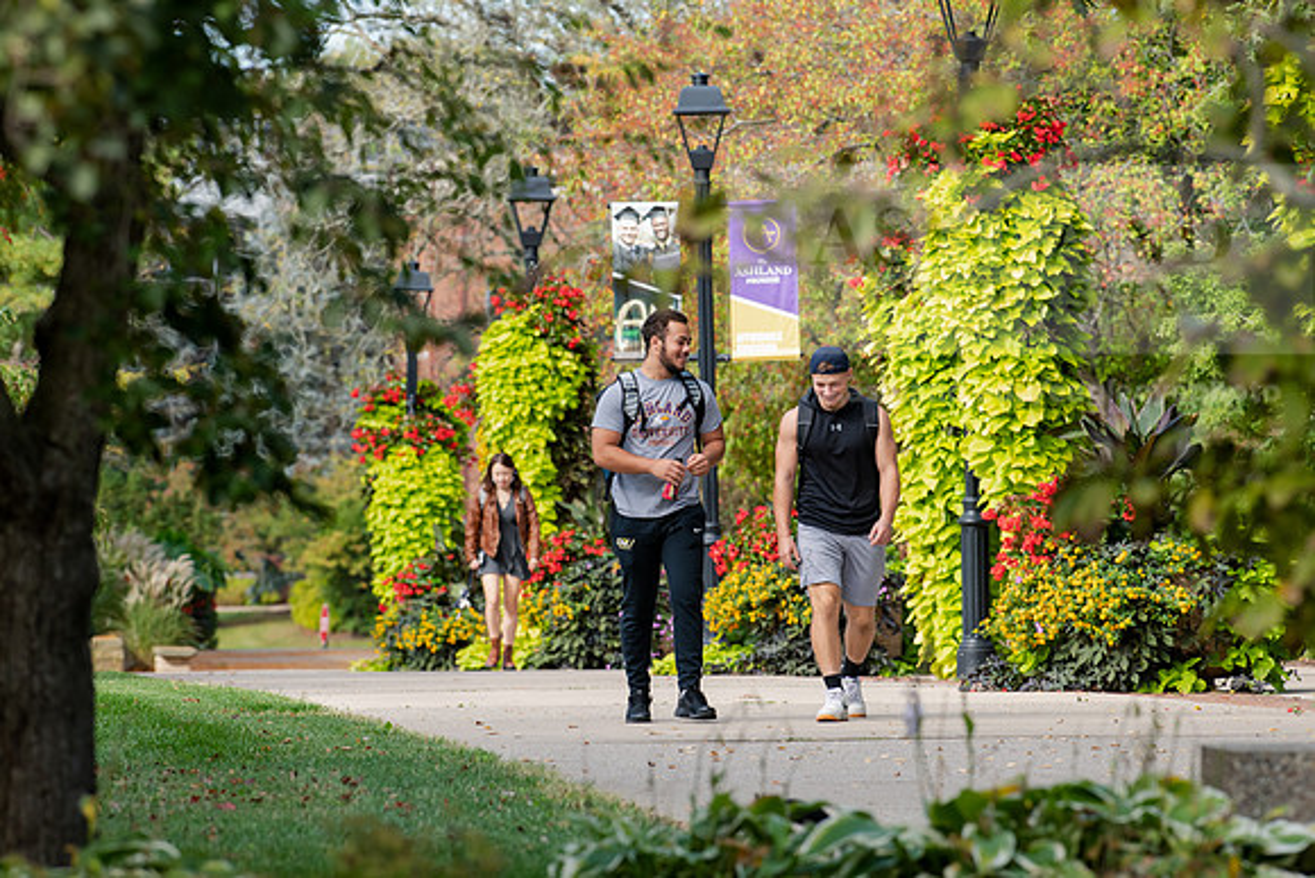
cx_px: 658
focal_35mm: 300
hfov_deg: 6.9
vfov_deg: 4.6
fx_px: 10960
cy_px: 439
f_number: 9
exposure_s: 1/320
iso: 500
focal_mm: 300
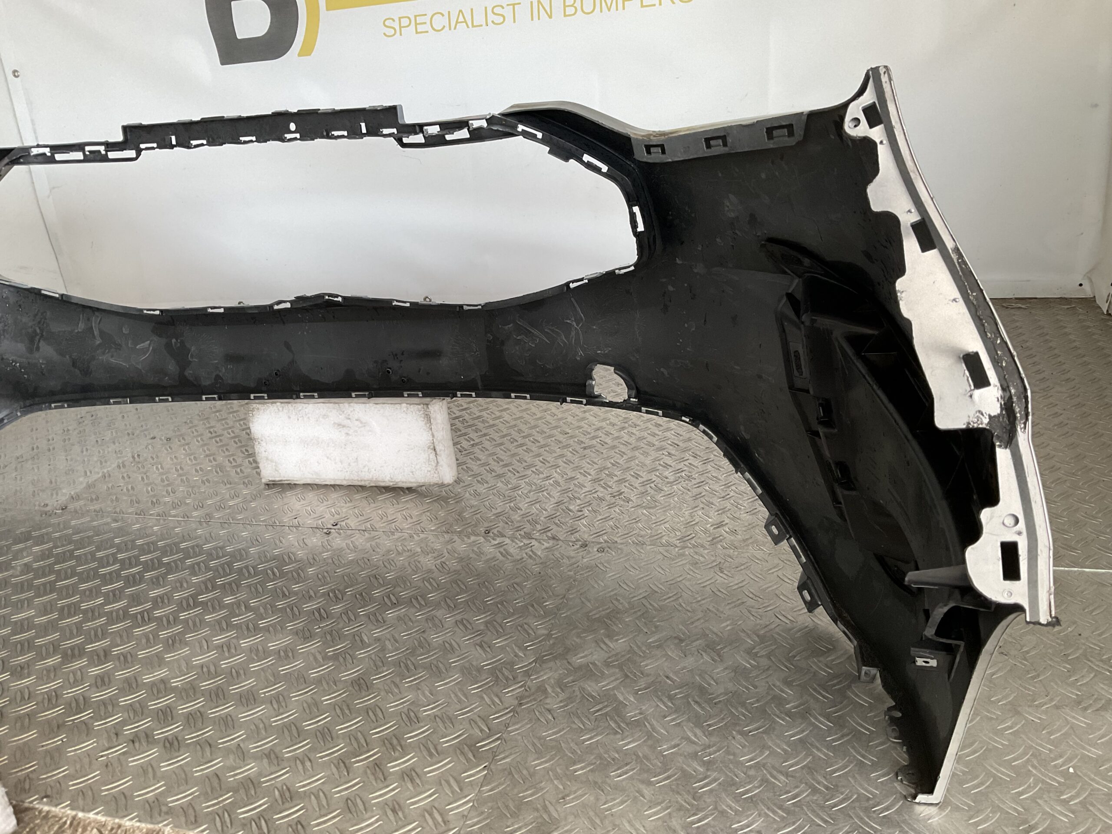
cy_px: 417
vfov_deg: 48.2
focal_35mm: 29
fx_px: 932
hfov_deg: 61.7
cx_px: 556
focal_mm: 3
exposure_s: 1/100
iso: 64
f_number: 1.8
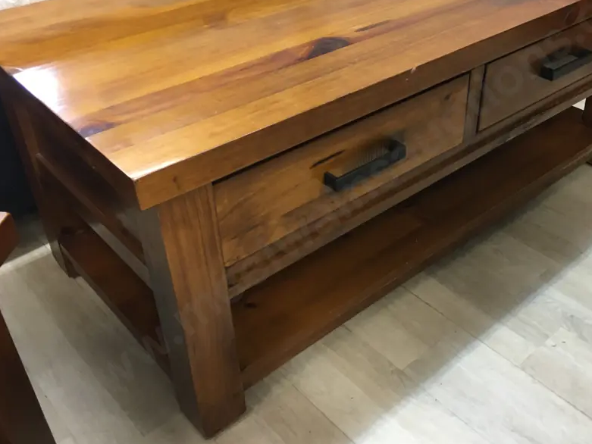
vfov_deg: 37.6
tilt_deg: -31.6
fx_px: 650
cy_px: 180
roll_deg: -1.2
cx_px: 375
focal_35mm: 38
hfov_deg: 48.4
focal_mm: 4.15
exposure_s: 1/17
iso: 80
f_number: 2.2
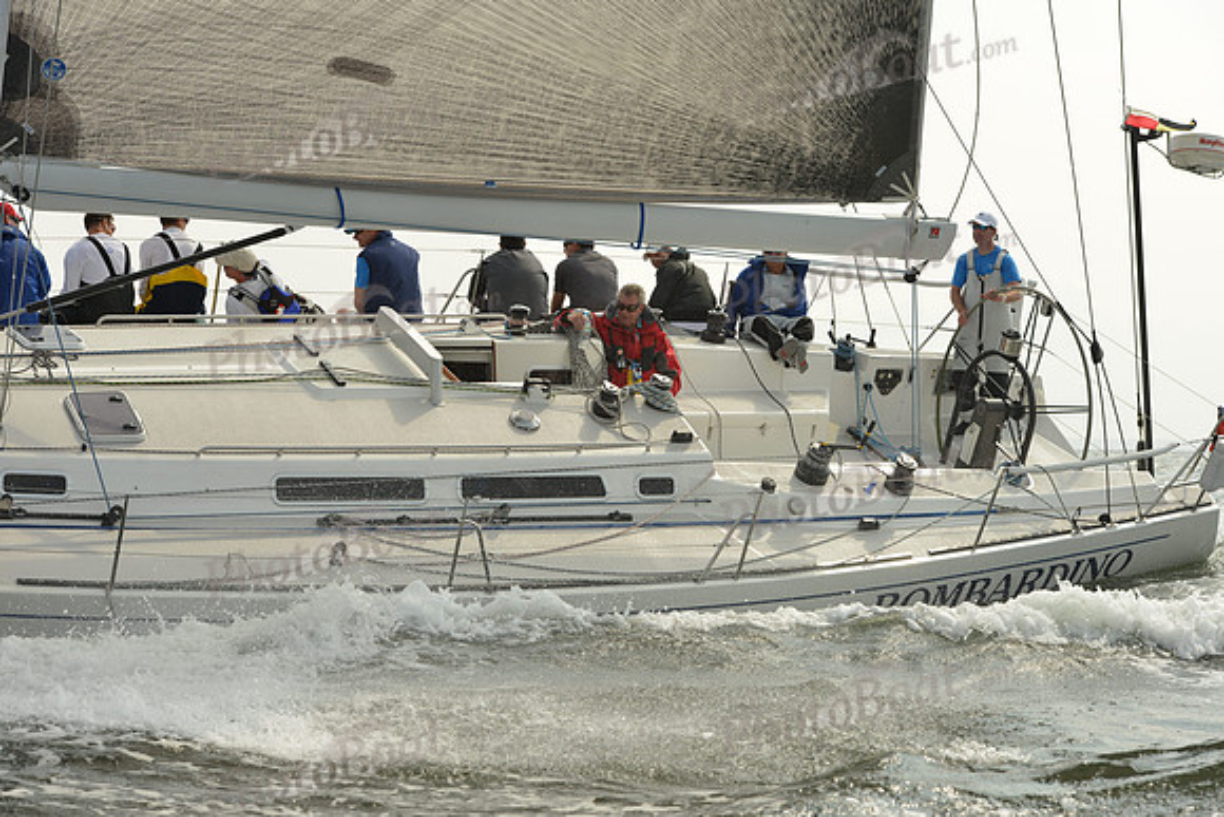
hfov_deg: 24.8
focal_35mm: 82
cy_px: 408
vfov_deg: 16.7
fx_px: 2789
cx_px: 612
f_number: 8
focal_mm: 82
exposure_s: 1/1250
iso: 320
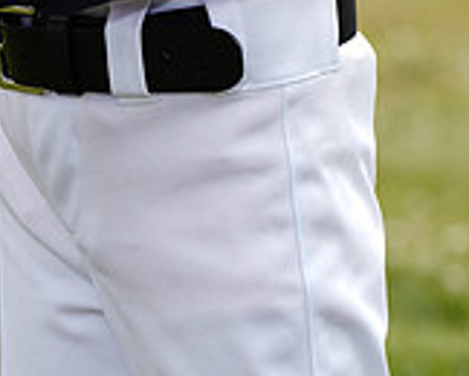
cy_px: -379
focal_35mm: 554
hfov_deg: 3.5
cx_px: 166
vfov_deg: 2.8
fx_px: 7699
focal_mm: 165
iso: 50
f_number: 5.6
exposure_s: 1/250
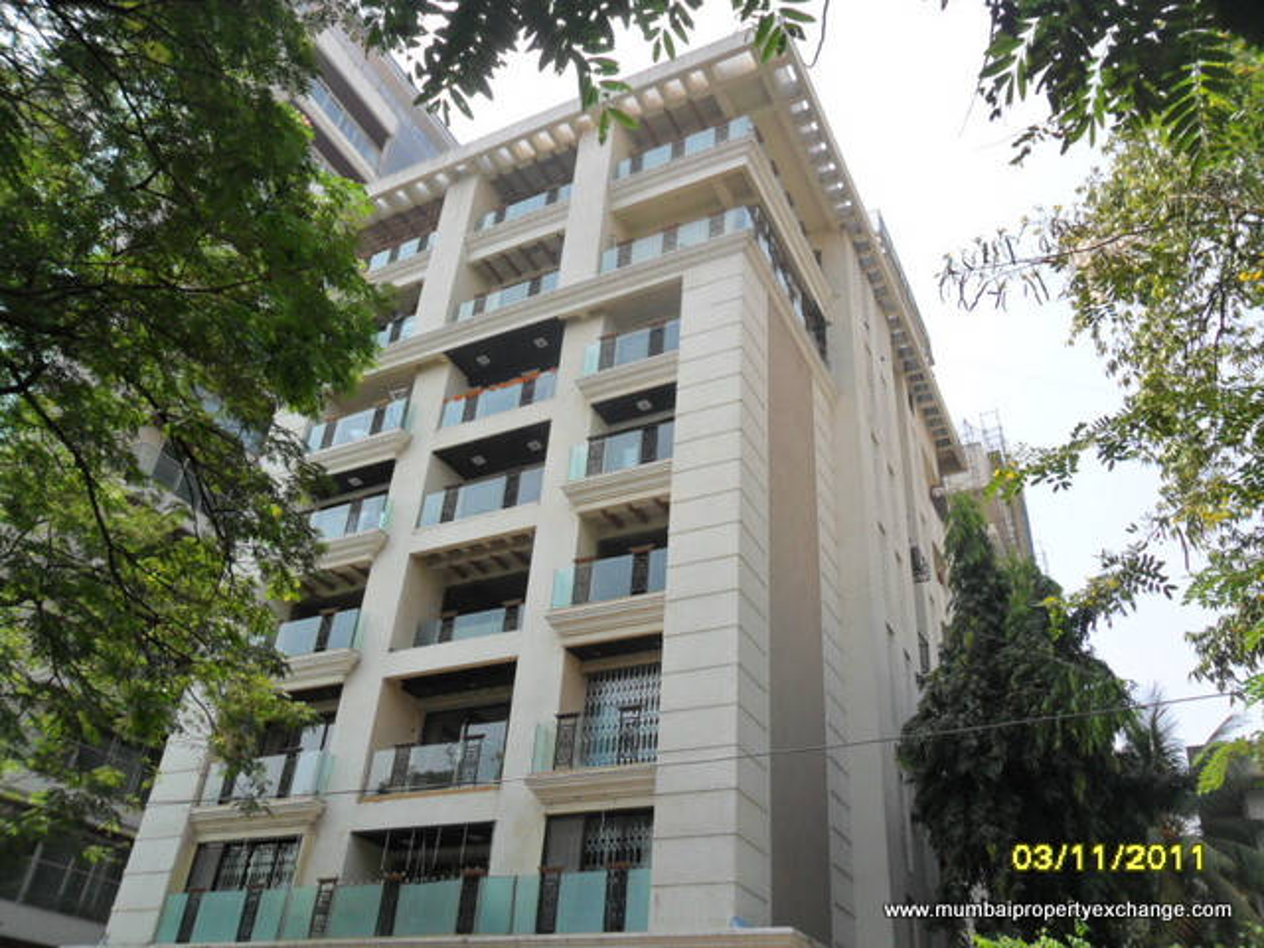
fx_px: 986
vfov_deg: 51.4
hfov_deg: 65.3
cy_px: 474
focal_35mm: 27
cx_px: 632
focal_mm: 4.9
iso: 100
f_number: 3.5
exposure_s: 1/500
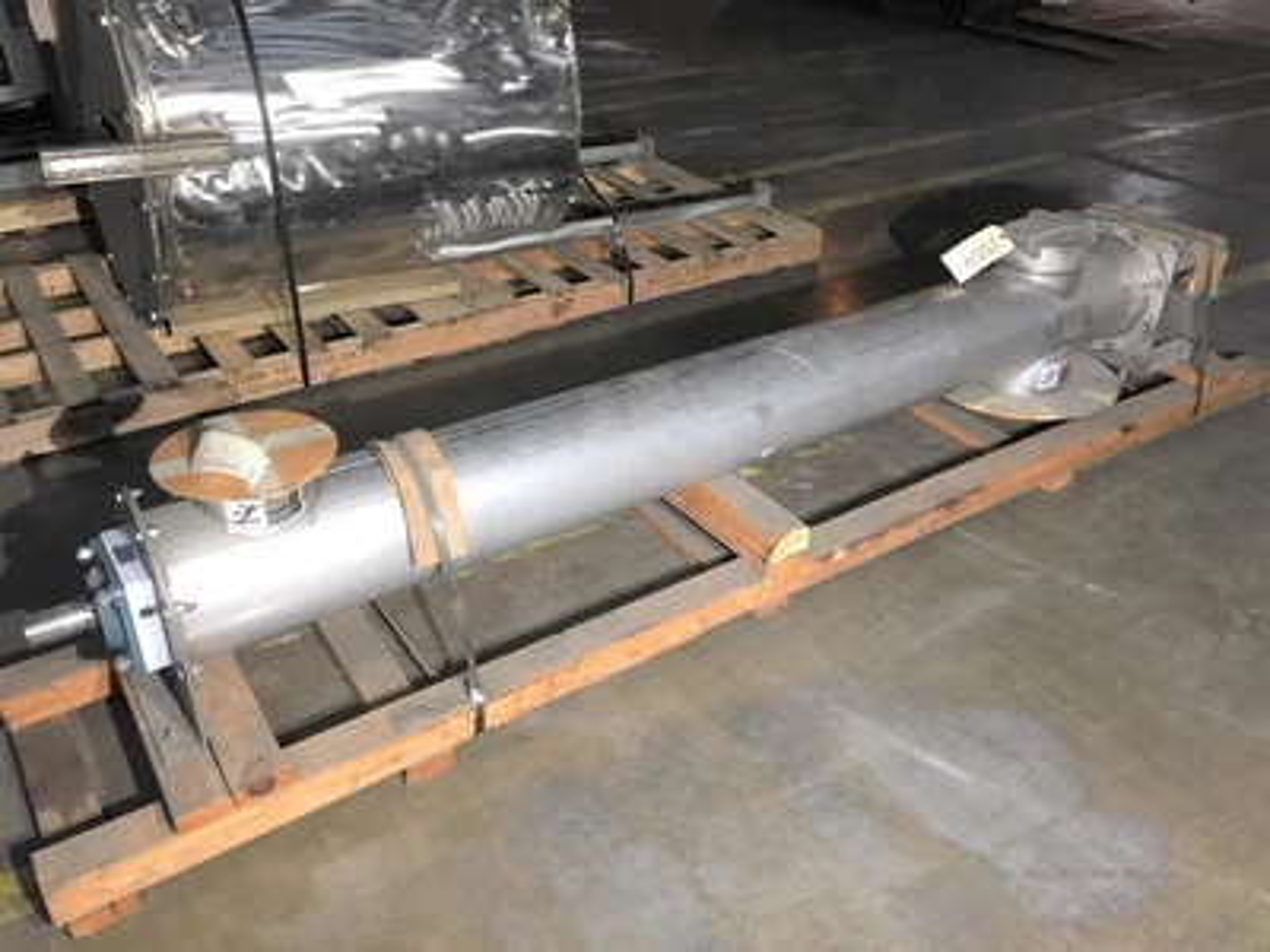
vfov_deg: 48.2
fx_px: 1064
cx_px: 635
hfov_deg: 61.7
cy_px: 476
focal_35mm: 29
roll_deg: -1.2
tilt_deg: -31.9
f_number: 2.2
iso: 100
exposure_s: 1/30
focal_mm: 4.15
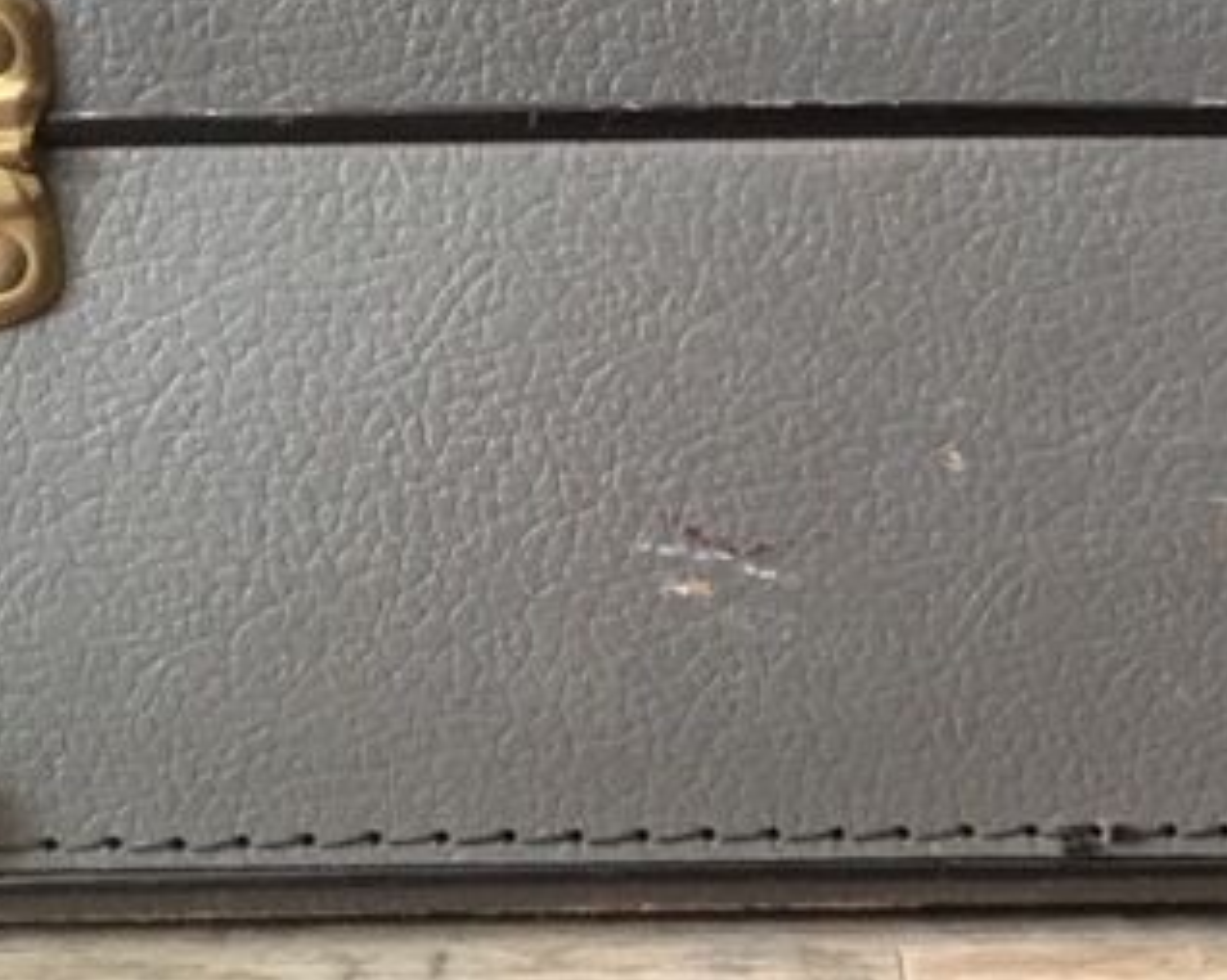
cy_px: 409
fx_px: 2069
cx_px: 837
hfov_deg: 32.7
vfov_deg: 26.6
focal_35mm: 57
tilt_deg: -8.1
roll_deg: -1.2
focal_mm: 4.15
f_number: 2.2
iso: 320
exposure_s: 1/17
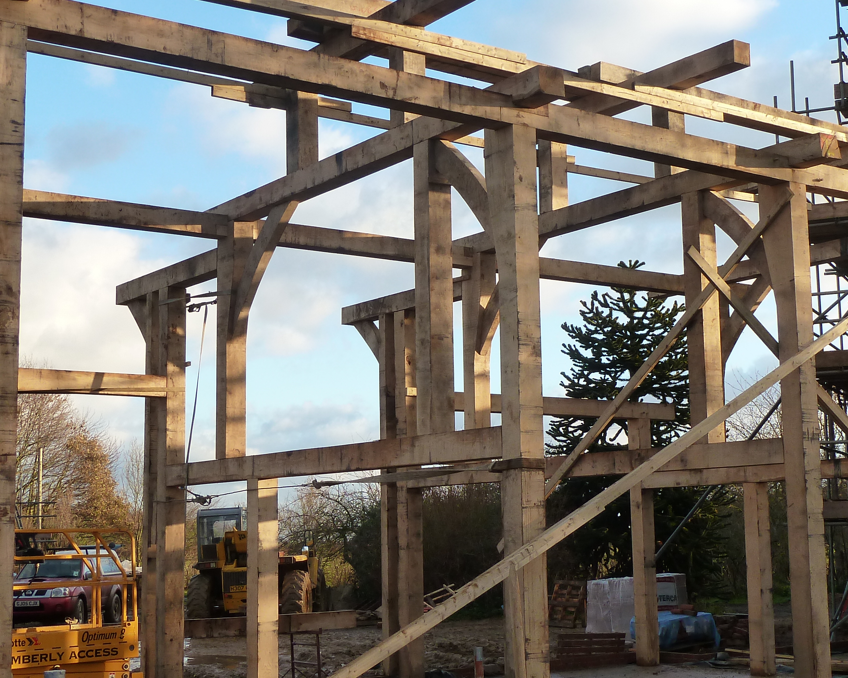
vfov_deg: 27.6
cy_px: 355
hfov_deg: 34.1
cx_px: 449
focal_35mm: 55
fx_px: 1380
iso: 125
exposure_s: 1/160
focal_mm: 5.7
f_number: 4
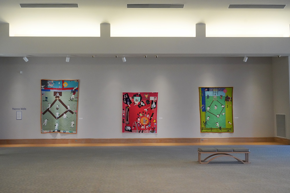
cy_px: 96
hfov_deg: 53.1
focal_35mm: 36
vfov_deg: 36.9
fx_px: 290
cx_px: 145
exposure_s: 1/100
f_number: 7.1
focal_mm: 36
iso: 6400
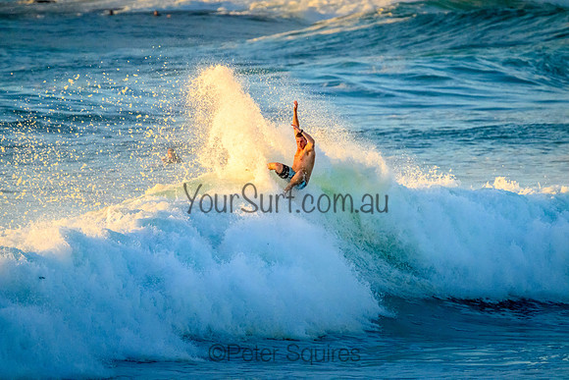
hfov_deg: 2.6
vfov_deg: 1.7
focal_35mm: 800
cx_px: 284
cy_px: 190
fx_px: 12647
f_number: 11
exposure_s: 1/2000
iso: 5600
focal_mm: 800
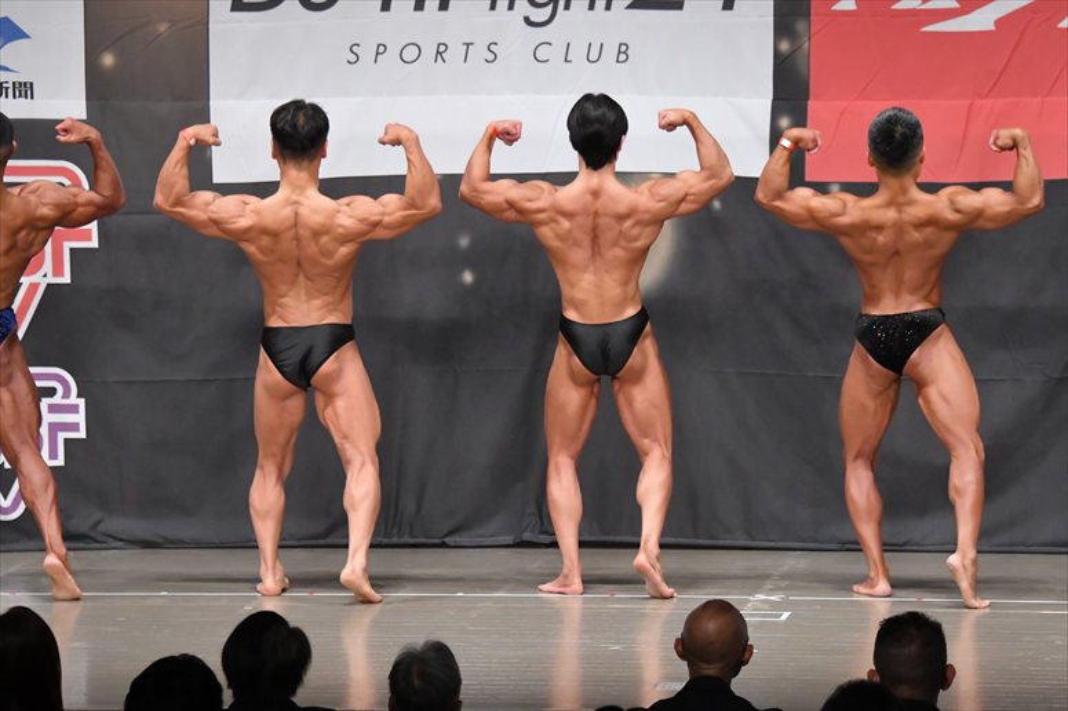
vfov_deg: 7.3
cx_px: 534
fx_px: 5545
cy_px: 356
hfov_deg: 11.0
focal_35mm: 187
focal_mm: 125
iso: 6400
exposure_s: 1/400
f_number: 5.6
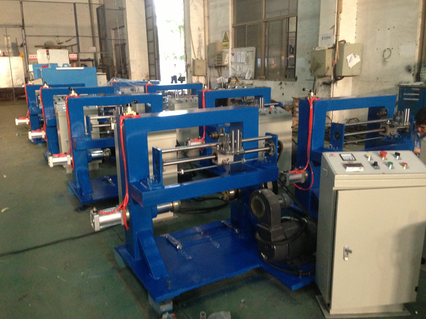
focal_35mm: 33
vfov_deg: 42.9
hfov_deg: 55.4
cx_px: 213
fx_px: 406
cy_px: 160
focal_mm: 4.13
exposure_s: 1/17
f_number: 2.4
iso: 400
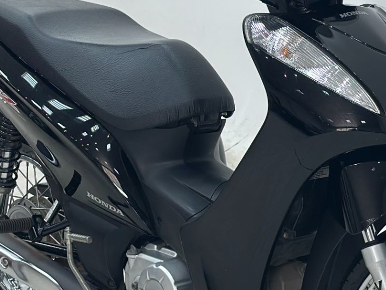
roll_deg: -0.5
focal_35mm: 125
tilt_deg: -11.2
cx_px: 274
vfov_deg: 11.9
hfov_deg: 15.7
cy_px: 164
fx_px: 1394
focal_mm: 6.86
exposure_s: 1/120
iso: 200
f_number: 1.78
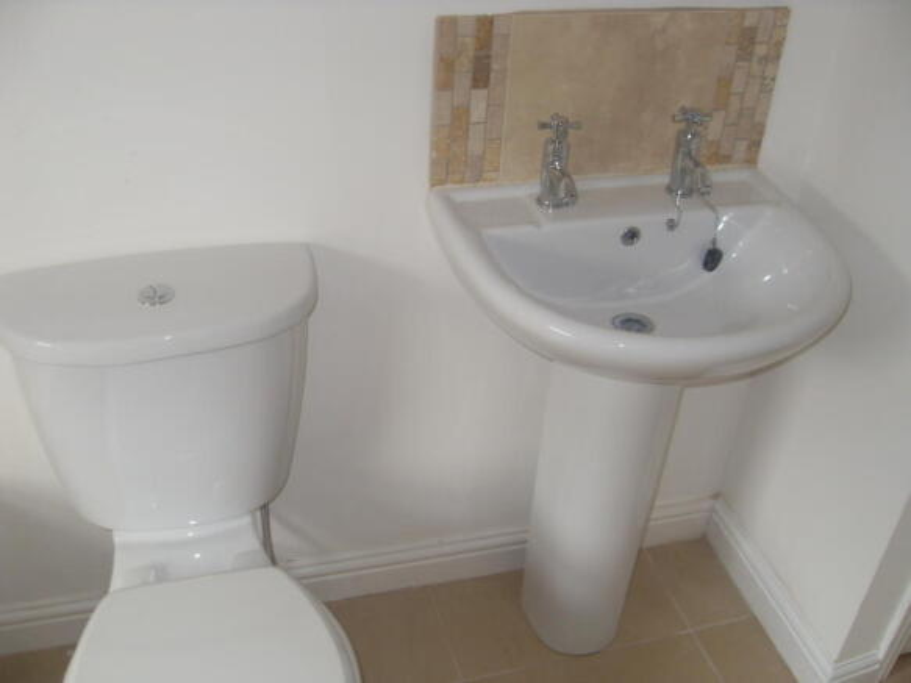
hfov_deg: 52.6
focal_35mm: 35
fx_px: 921
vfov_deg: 40.7
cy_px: 342
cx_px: 456
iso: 100
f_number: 2.8
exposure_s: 1/45
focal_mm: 6.3
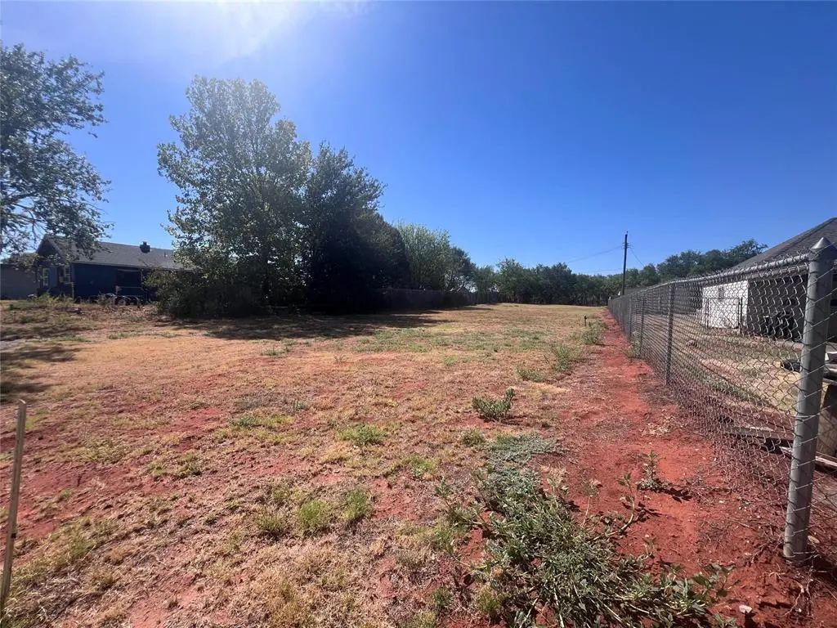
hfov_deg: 106.2
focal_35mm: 13
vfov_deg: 89.9
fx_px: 314
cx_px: 418
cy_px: 314
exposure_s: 1/1410
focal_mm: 1.57
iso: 32
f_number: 1.8
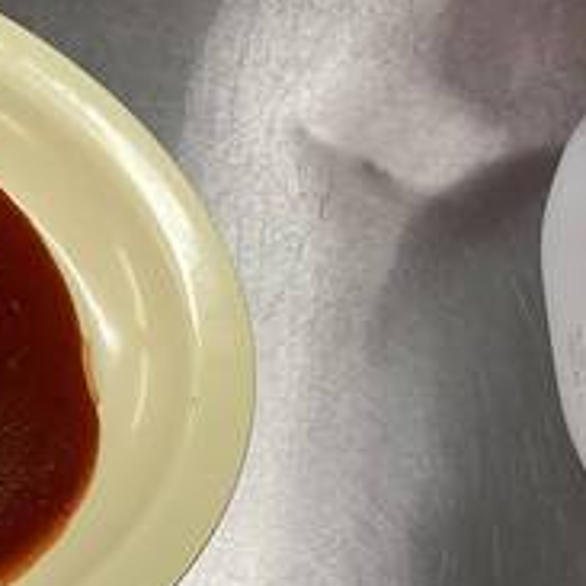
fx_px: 1685
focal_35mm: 88
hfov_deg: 18.0
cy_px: 128
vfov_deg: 19.5
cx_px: -237
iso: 50
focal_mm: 3.3
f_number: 2.4
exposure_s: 1/60
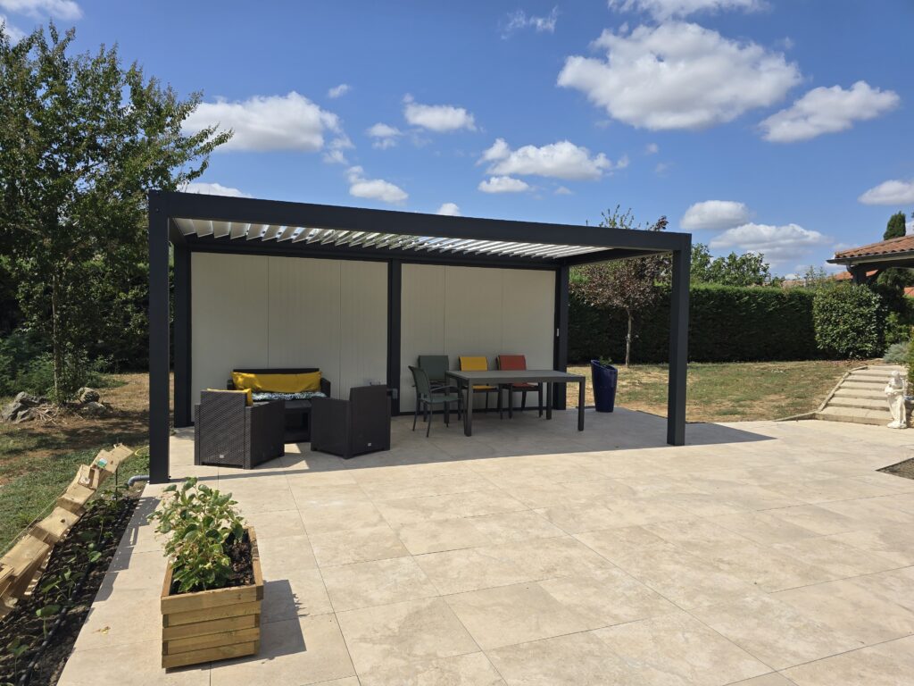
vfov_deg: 58.9
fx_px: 607
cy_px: 343
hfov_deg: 73.9
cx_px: 457
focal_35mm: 23
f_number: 1.7
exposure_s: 1/1218
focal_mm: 6.3
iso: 12
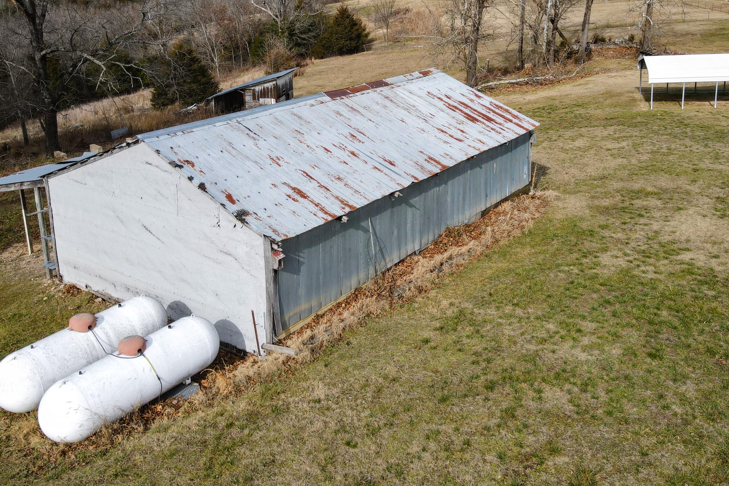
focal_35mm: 31
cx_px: 370
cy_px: 164
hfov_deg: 60.3
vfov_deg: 41.8
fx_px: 628
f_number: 2.8
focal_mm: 4.5
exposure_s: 1/500
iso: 100
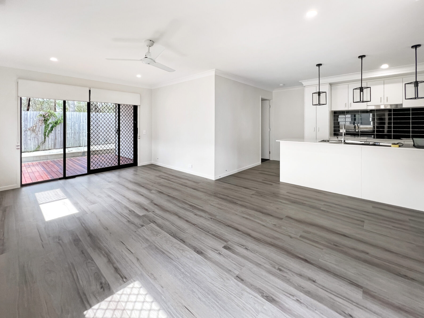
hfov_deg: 106.2
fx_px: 159
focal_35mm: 13
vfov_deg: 89.9
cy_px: 159
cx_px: 212
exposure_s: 1/100
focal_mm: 1.57
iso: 50
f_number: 1.8
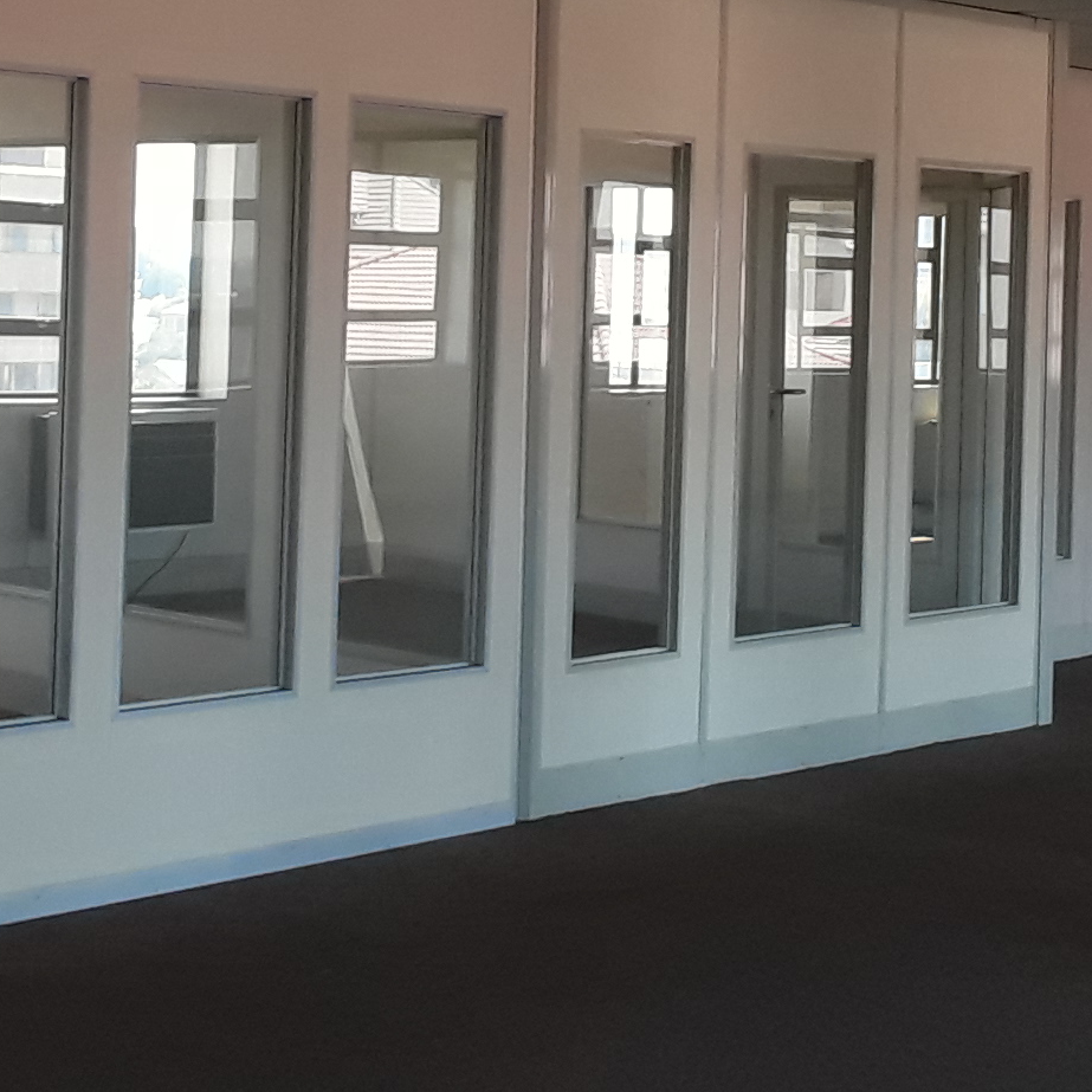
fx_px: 2641
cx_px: 541
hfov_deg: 23.4
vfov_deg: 23.1
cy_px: 231
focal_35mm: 74
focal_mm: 2.2
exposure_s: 1/100
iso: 64
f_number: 1.9
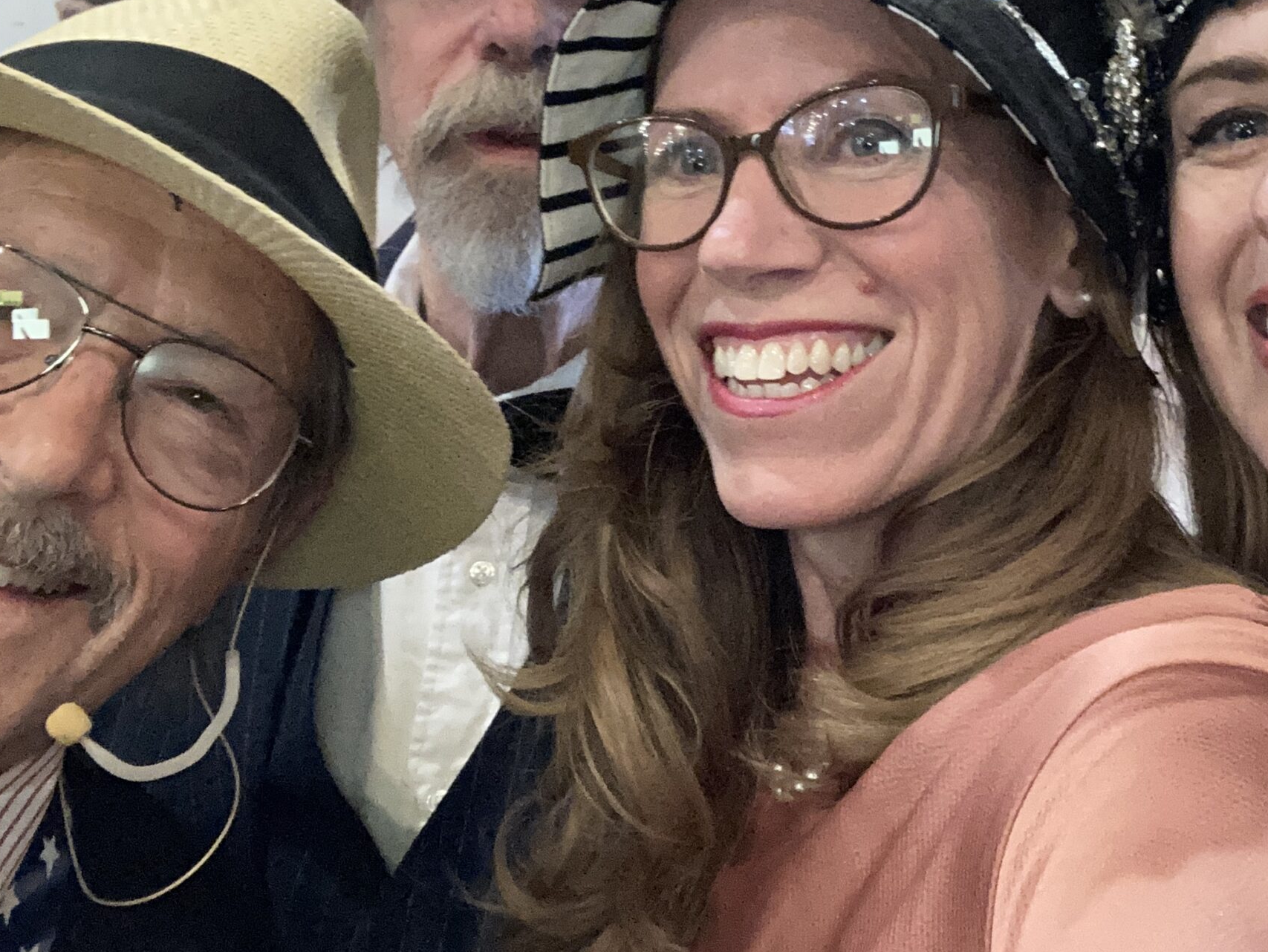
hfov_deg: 39.5
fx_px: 1759
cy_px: 254
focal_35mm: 48
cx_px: 751
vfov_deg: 29.9
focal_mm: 2.87
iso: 500
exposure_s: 1/34
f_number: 2.2
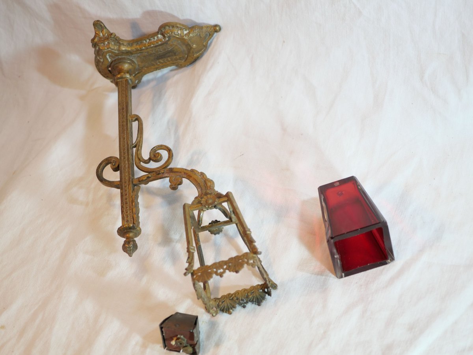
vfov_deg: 24.4
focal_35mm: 60
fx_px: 820
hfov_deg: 32.2
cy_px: 178
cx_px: 236
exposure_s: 1/125
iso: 400
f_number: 3.5
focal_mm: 30
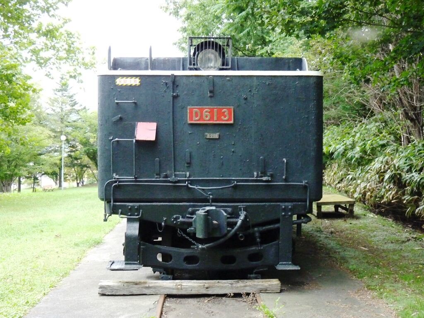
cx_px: 212
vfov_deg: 30.3
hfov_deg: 39.7
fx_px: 588
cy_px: 159
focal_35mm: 48
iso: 800
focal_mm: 8.5
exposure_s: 1/25
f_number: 3.2
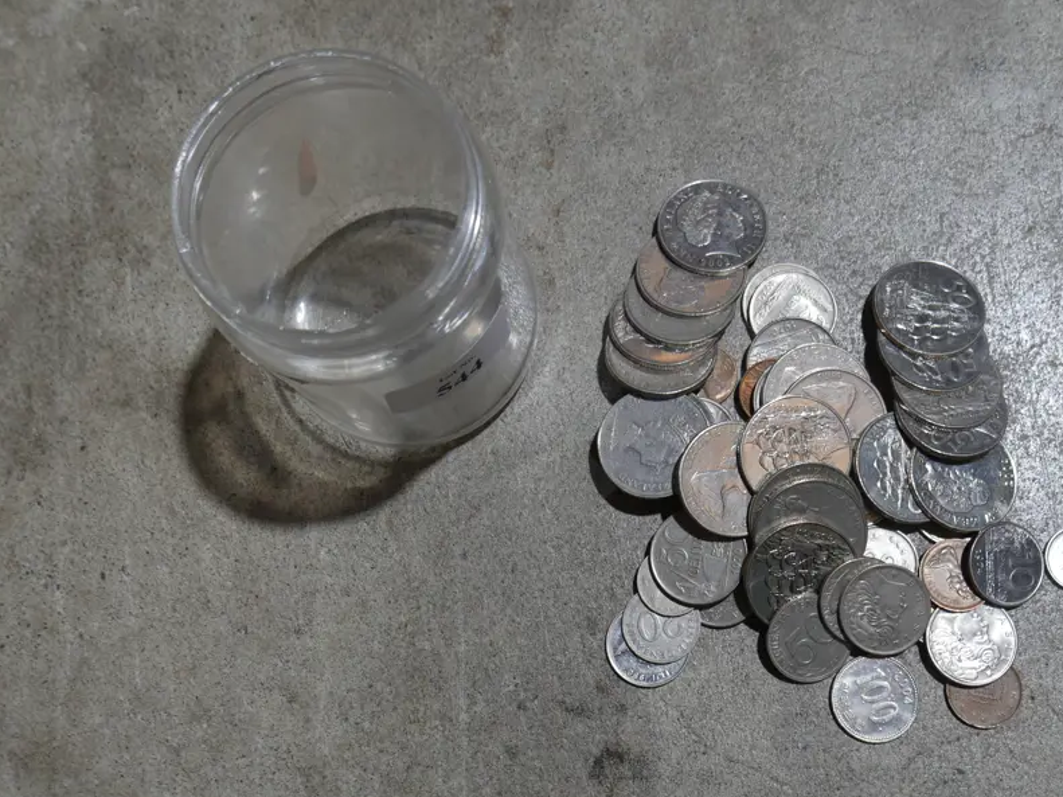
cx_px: 586
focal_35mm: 44
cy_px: 473
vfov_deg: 32.8
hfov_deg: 42.9
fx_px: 1351
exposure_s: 1/60
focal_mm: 17
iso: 200
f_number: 4
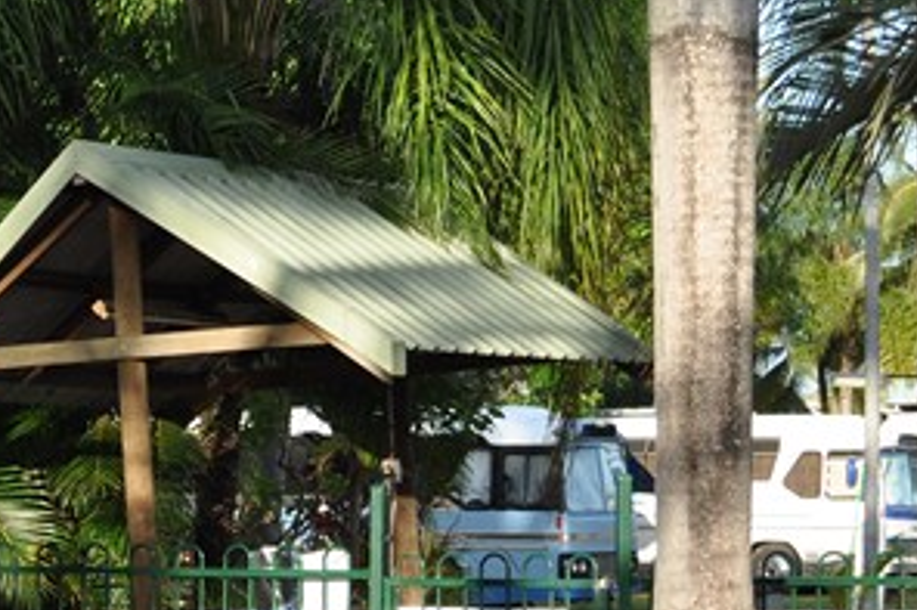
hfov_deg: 11.9
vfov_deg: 8.2
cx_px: -390
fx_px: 4226
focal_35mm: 166
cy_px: 663
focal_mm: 32
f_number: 7.1
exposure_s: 1/200
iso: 200
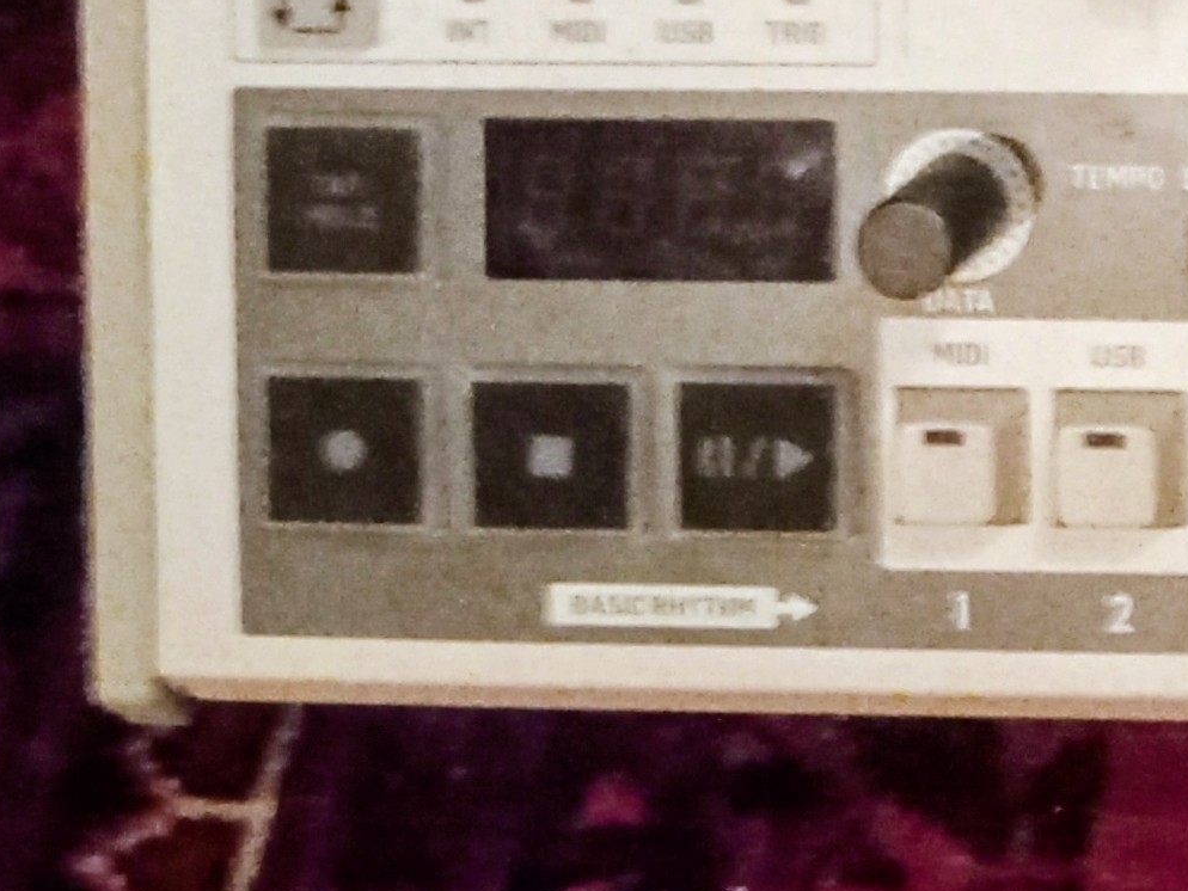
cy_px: -866
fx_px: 3879
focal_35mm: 113
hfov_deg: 15.1
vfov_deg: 11.8
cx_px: 2121
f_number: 1.8
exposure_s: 1/16.7
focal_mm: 4.27
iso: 3328
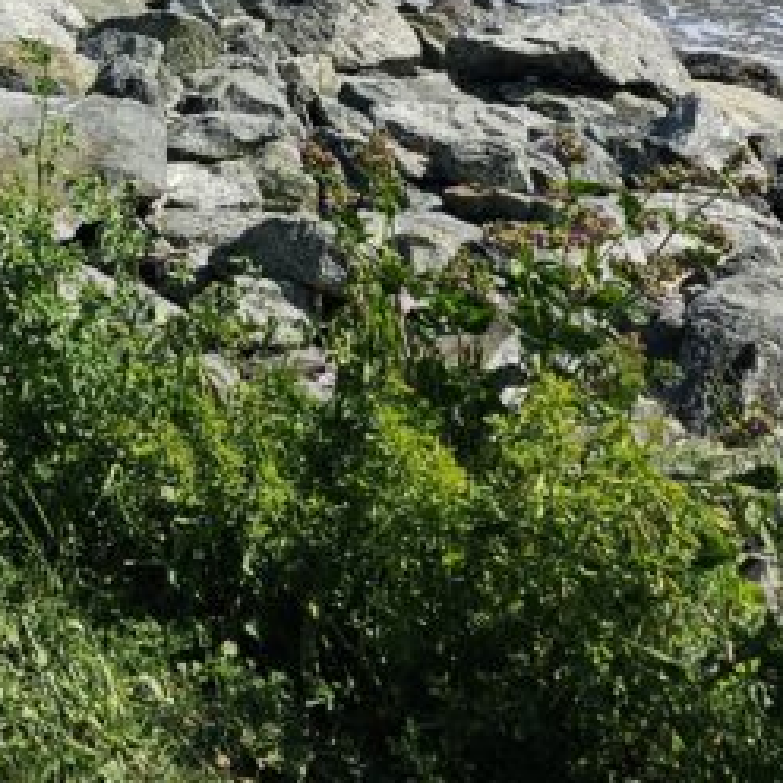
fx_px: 2150
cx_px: -439
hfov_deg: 18.1
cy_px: -426
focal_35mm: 84
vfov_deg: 18.1
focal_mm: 6.3
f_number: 1.7
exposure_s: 1/1238
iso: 10
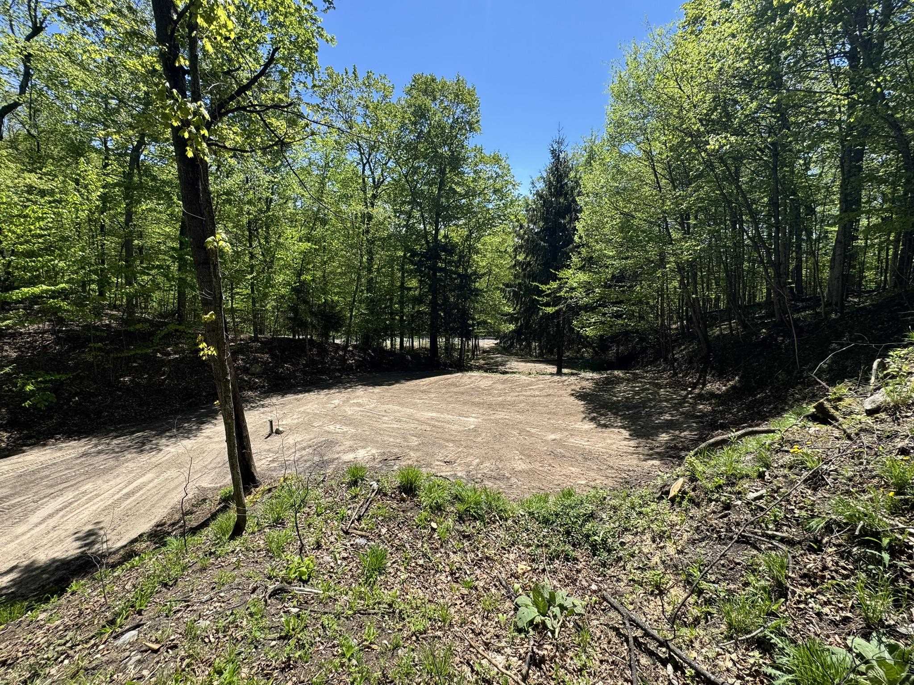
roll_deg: +0.5
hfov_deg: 102.1
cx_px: 457
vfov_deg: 85.7
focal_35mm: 14
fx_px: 370
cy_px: 342
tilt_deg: -10.6
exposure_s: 1/1020
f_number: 2.2
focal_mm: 2.22
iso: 50
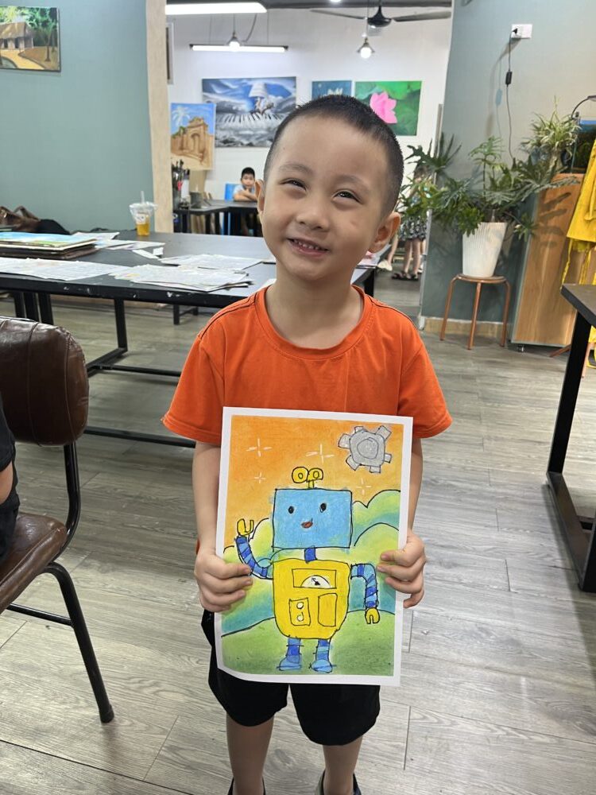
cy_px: 398
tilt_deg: -19.8
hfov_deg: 53.1
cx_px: 298
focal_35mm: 26
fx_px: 597
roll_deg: -0.9
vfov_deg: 67.3
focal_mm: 5.1
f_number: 1.6
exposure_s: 1/50
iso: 80
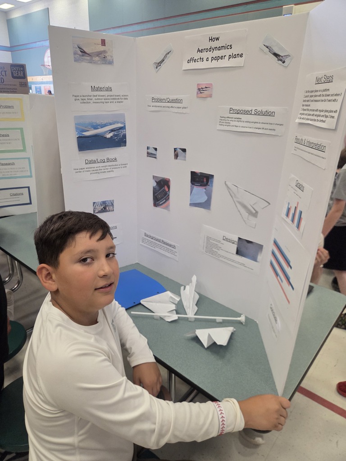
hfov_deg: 58.9
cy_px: 230
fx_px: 307
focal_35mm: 23
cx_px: 173
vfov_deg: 73.9
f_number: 1.8
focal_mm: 5.4
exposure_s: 1/120
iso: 500
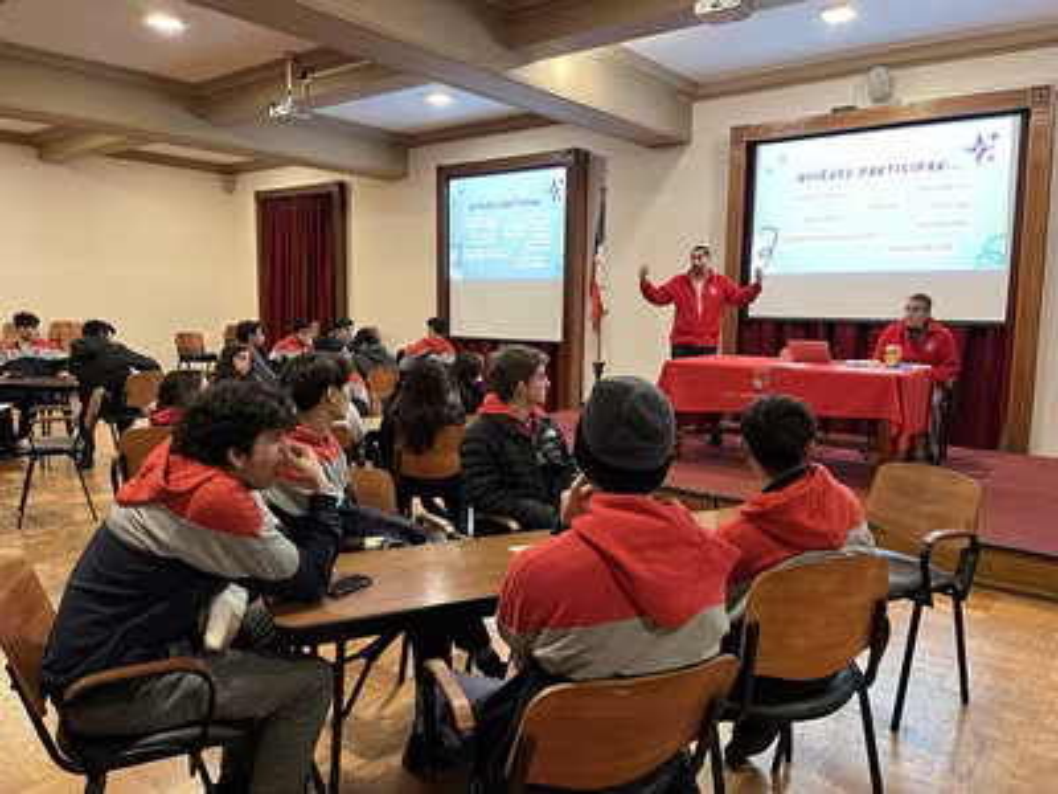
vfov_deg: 53.1
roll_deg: -0.3
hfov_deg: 67.3
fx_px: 795
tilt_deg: -6.0
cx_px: 529
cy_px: 397
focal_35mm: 26
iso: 320
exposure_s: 1/50
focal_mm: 5.1
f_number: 1.6
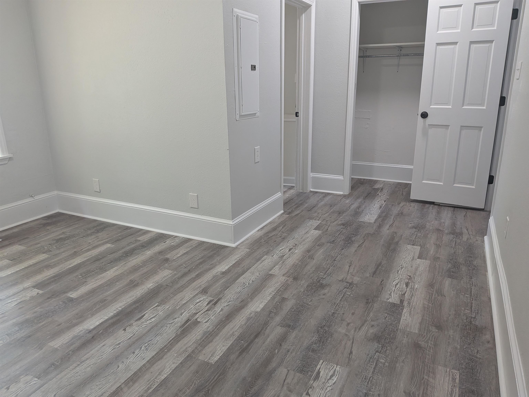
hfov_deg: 71.6
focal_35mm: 24
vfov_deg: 56.8
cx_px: 264
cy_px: 198
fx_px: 367
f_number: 1.7
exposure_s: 1/60
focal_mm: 4.53
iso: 157
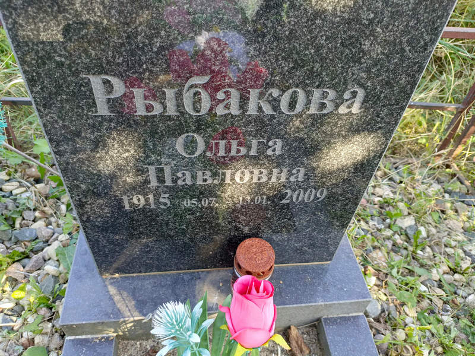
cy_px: 178
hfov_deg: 69.4
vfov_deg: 54.9
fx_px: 343
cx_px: 238
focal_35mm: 25
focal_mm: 4.76
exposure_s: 1/60
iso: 161
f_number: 1.69
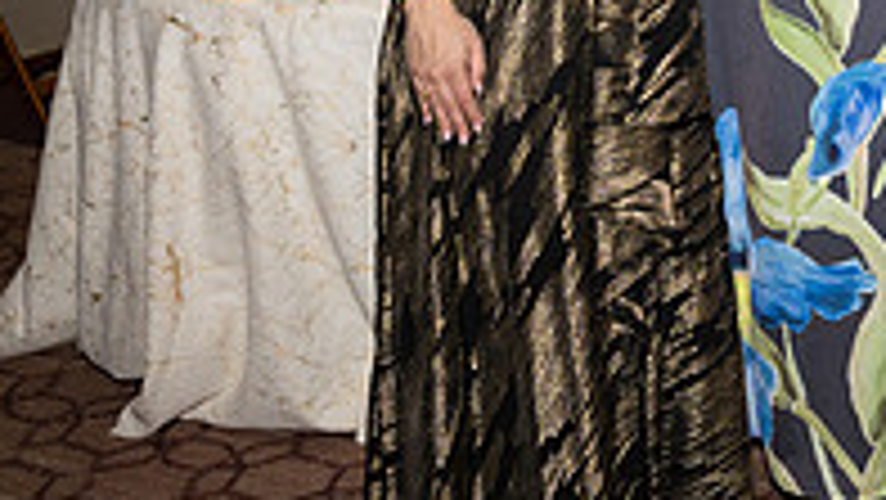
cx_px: 1183
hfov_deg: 24.5
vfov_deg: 15.6
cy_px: -124
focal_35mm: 74
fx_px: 1739
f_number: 5.6
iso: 800
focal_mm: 24
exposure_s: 1/100
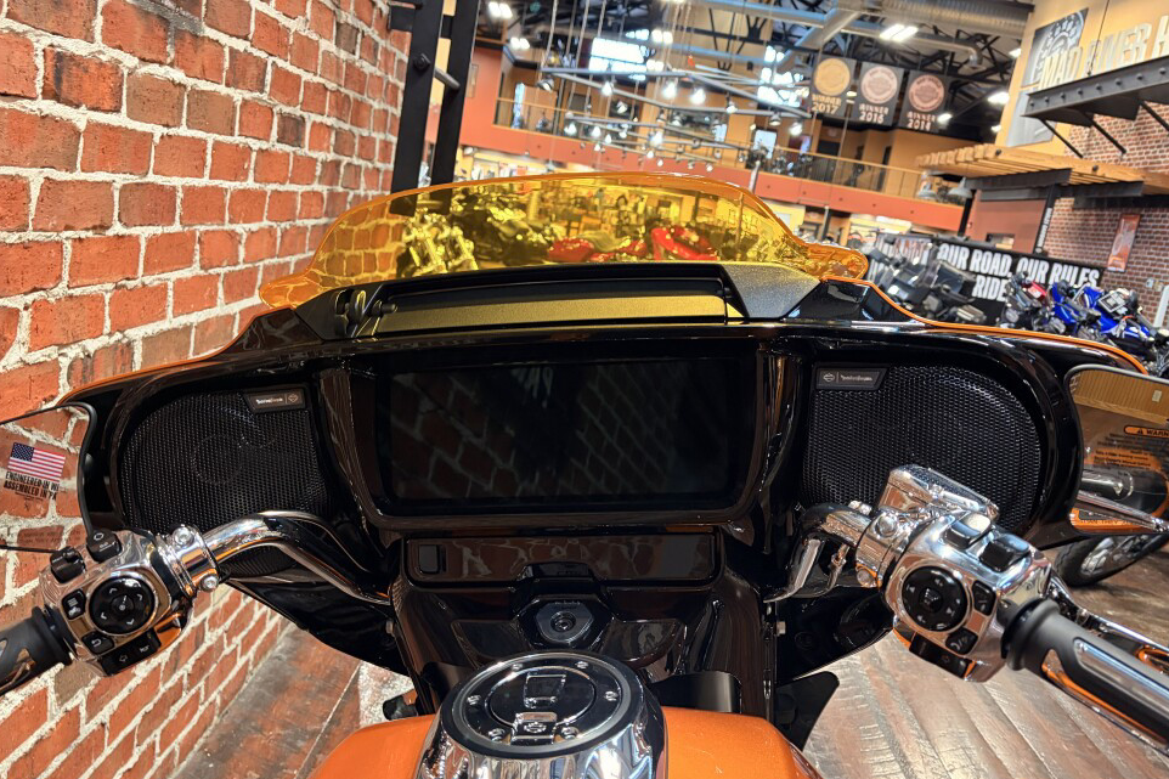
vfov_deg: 43.6
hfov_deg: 61.9
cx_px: 575
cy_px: 408
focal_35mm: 30
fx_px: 974
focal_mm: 5.96
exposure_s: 1/60
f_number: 1.6
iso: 400
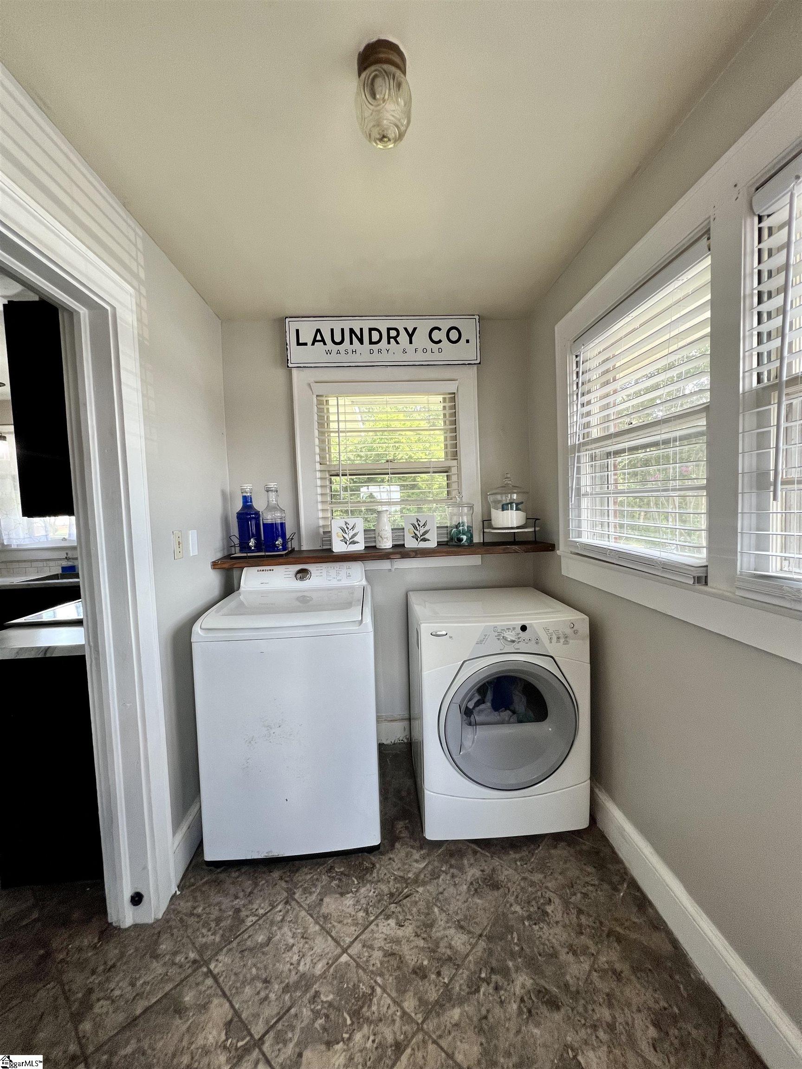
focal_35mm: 13
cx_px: 401
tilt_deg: -3.1
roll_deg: +2.6
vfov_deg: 106.2
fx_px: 402
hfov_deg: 89.9
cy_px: 534
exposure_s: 1/120
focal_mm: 1.57
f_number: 1.8
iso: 100
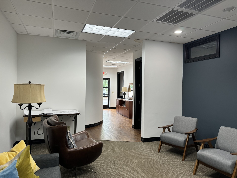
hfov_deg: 71.6
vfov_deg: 56.8
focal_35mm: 24
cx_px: 118
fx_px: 164
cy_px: 89
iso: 160
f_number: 1.78
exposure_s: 1/120
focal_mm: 6.76
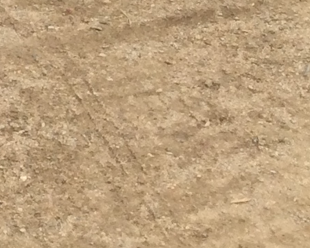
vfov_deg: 8.1
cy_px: -299
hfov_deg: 9.4
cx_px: -478
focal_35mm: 180
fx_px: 1651
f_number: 2.4
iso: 32
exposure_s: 1/191
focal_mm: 3.3
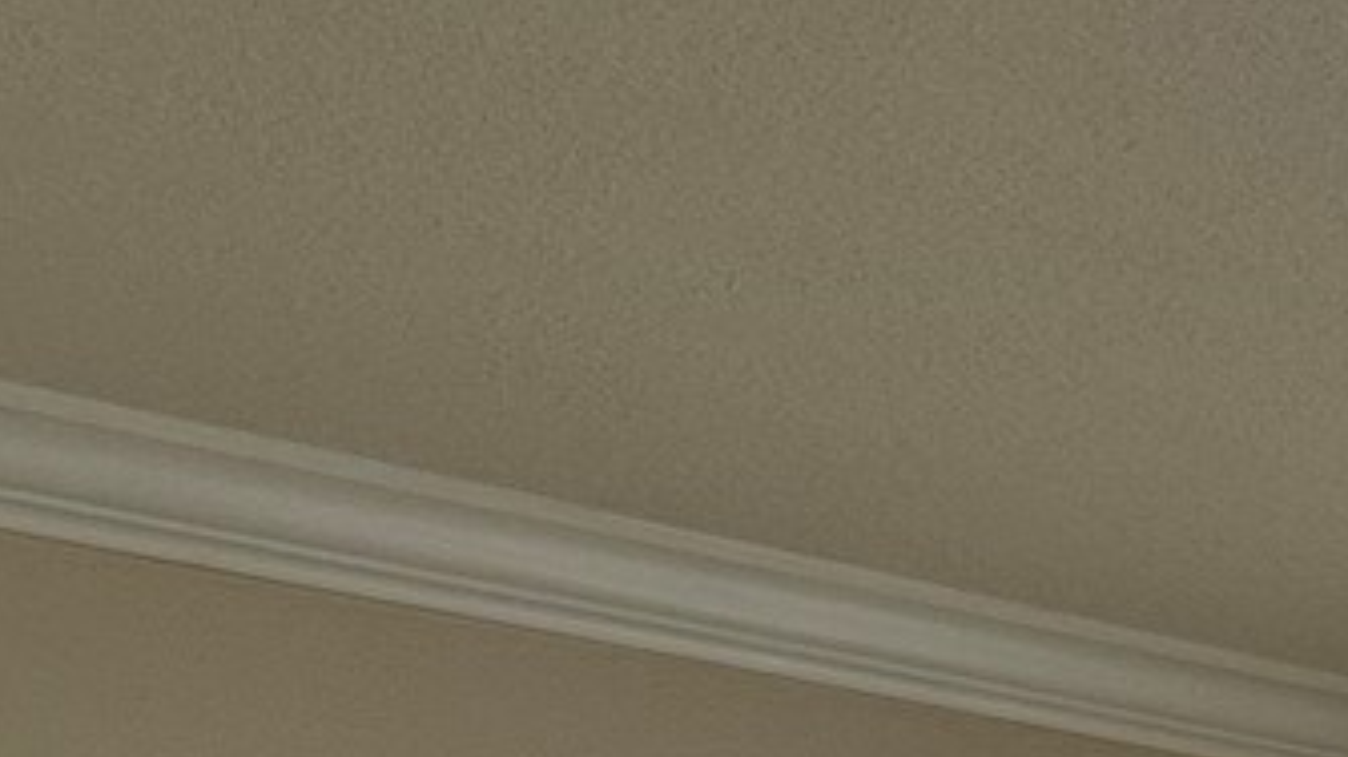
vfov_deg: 8.7
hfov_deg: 15.5
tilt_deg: -4.0
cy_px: 1860
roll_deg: +0.3
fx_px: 4465
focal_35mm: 125
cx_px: 2157
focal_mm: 6.86
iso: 125
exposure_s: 1/120
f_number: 1.78
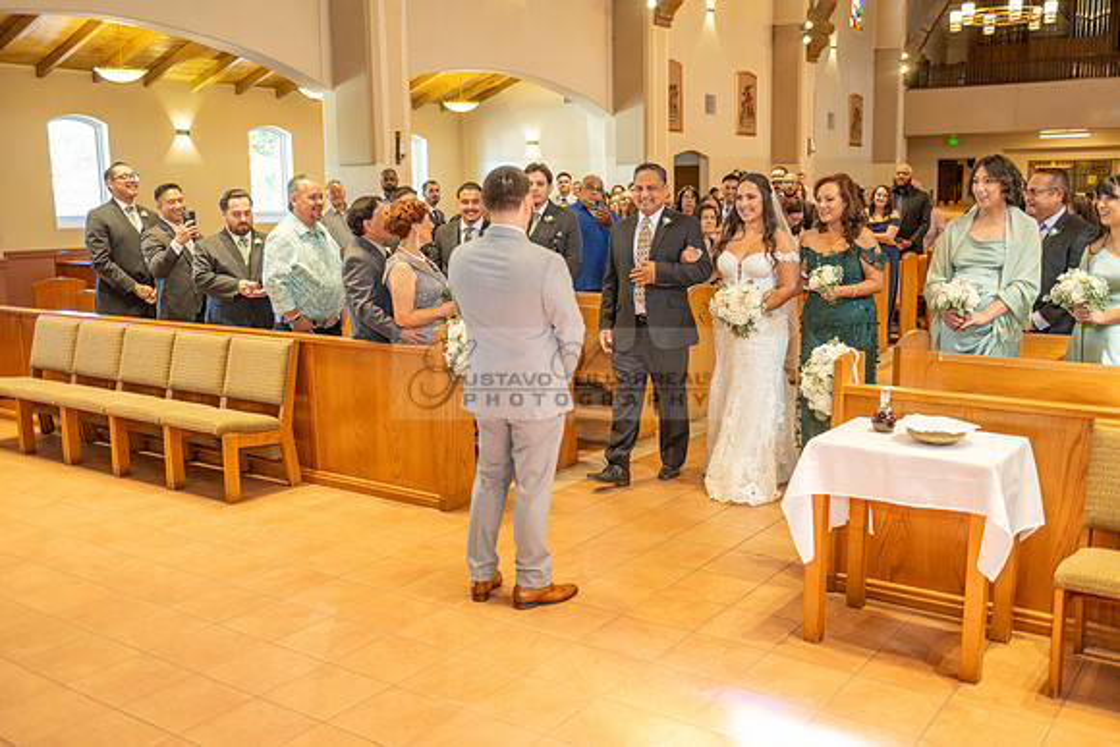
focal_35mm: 35
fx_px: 1089
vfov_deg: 37.9
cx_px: 560
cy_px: 374
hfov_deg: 54.4
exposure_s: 1/160
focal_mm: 35
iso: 1600
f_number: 2.8
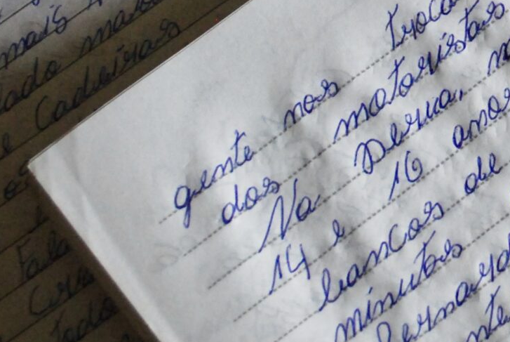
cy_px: -147
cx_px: 693
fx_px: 2621
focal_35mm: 185
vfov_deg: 7.4
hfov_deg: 10.8
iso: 800
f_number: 5.6
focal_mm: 35
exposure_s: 1/100
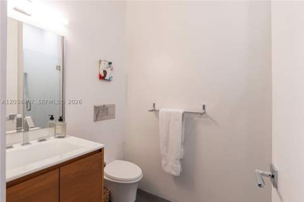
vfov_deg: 71.9
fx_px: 139
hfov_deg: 95.0
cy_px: 101
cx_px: 152
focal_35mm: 16
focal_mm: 11
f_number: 8
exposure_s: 1/4
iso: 250
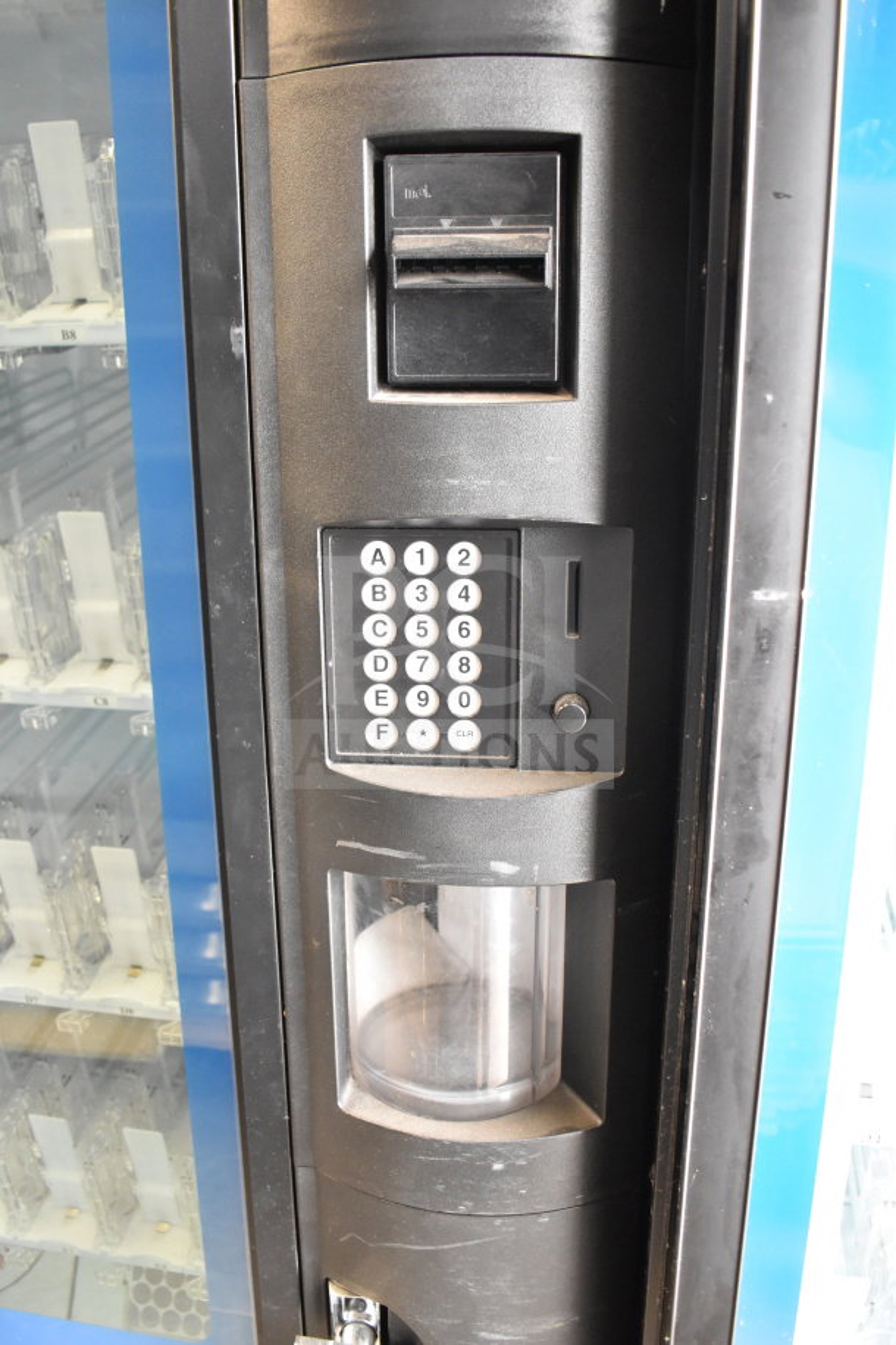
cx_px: 448
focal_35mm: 30
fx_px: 1120
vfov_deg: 61.9
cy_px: 672
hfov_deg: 43.6
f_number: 3.8
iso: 3200
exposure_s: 1/30
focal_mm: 20
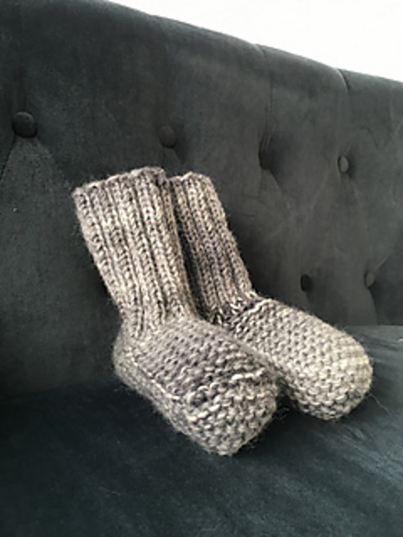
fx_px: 450
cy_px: 268
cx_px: 202
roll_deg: -6.1
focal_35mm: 29
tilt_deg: -15.2
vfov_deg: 61.7
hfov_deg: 48.2
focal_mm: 4.15
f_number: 2.2
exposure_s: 1/30
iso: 50
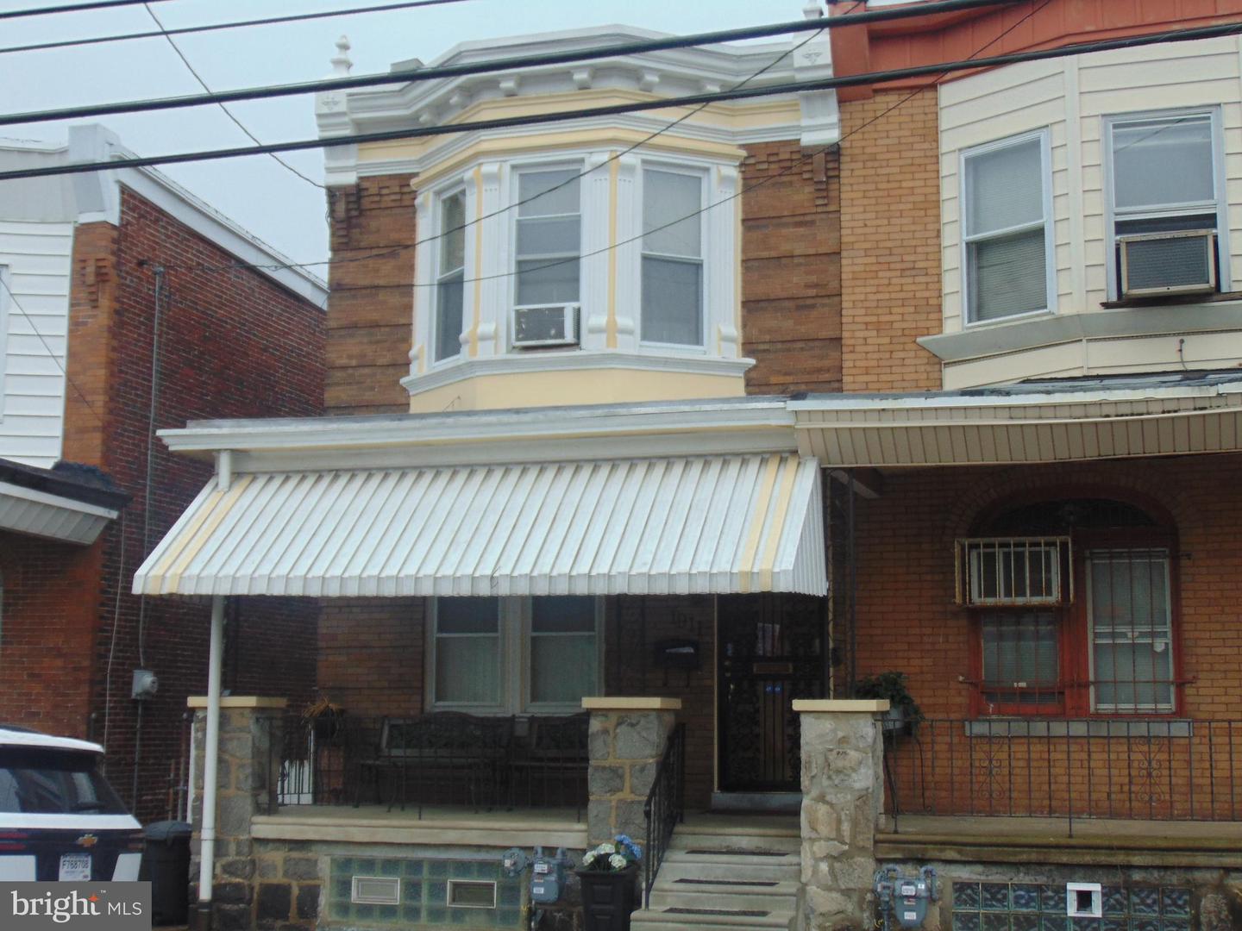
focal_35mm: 50
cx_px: 621
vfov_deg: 29.1
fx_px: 1794
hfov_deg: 38.2
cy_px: 466
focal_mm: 9
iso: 80
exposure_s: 1/500
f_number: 3.5
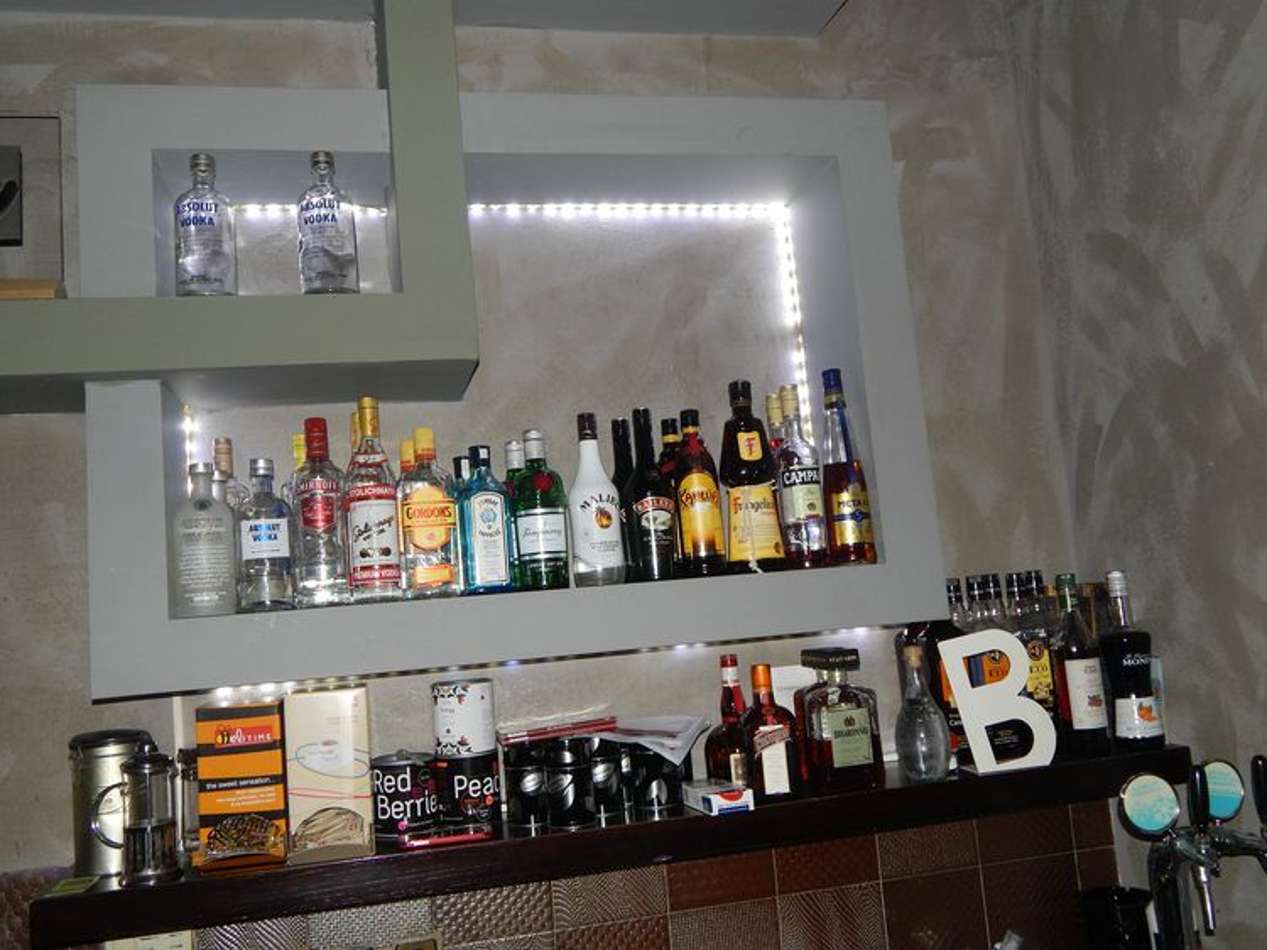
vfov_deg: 45.4
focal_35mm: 31
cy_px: 475
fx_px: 1134
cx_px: 634
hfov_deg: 58.4
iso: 200
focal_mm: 5.6
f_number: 3.2
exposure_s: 1/30
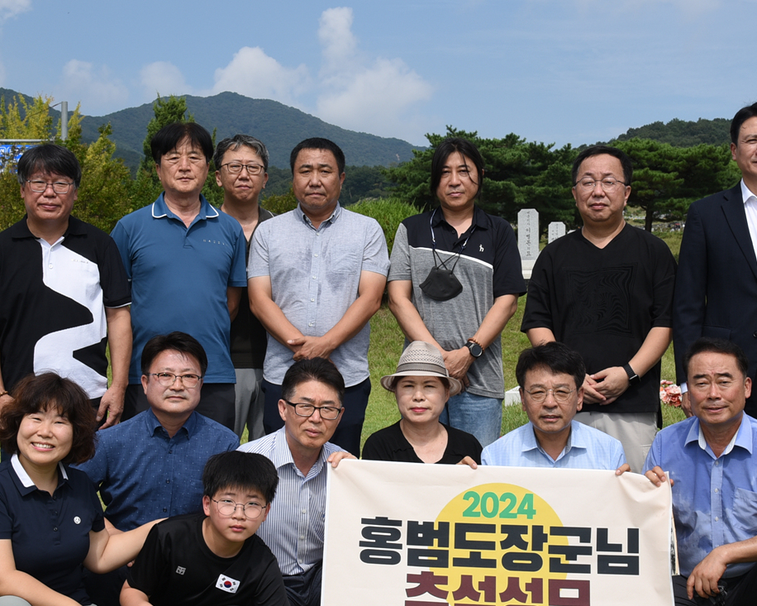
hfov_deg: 31.0
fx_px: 1367
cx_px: 364
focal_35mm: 61
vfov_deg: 25.0
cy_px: 330
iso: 100
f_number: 11
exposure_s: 1/200
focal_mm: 31
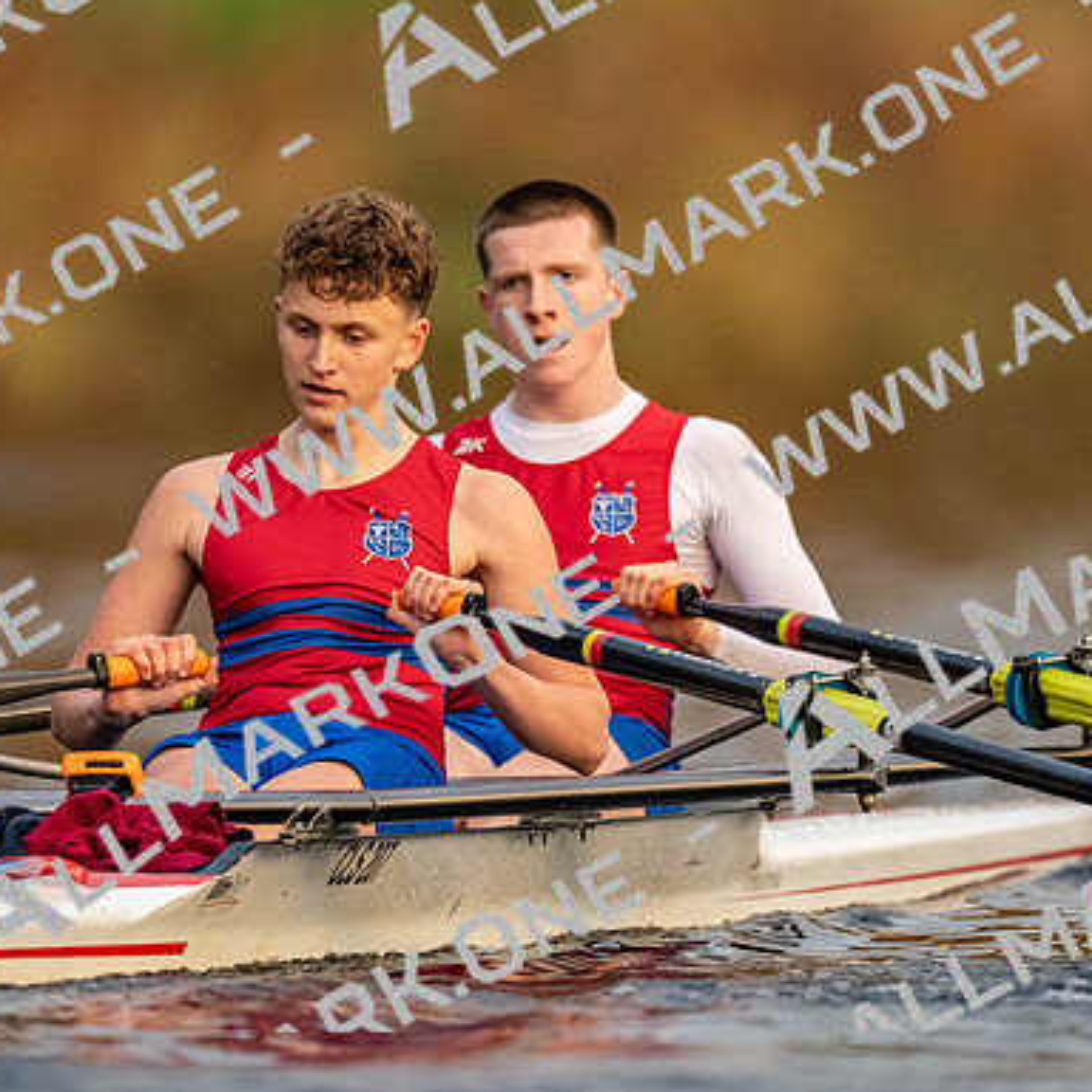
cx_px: 535
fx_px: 41222
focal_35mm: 1155
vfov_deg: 1.5
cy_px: 546
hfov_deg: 1.5
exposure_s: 1/2500
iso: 3200
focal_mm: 600
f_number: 4
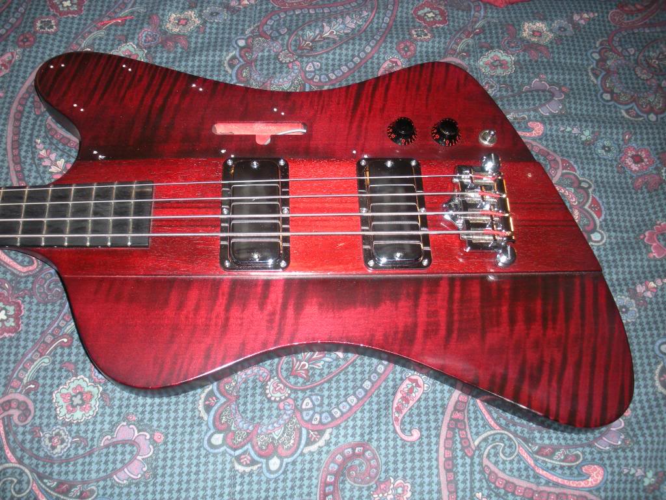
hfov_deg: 51.4
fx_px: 693
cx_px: 333
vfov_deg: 39.7
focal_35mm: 36
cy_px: 250
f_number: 3.5
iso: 134
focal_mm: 6.3
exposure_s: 1/60
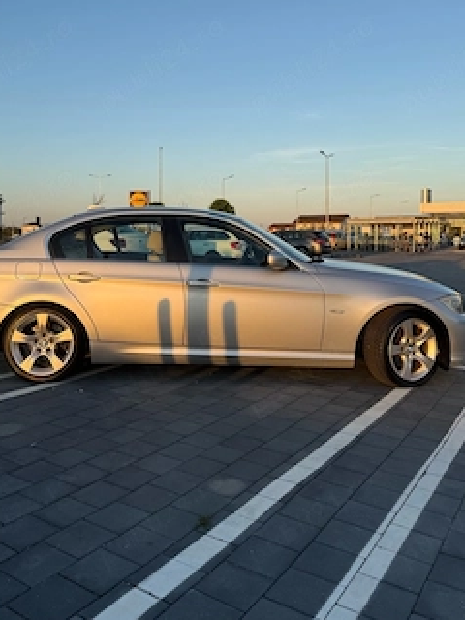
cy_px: 240
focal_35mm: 30
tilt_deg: +0.4
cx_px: 200
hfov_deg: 46.7
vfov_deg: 59.3
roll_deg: -0.6
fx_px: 537
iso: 80
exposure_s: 1/1437
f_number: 1.78
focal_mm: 6.76
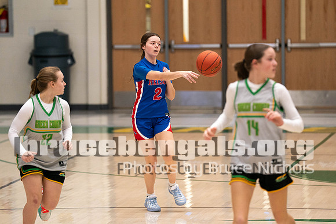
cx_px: 168
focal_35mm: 247
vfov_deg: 5.6
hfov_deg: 8.3
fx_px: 2306
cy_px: 86
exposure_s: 1/1000
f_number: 2.8
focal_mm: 200
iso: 2500
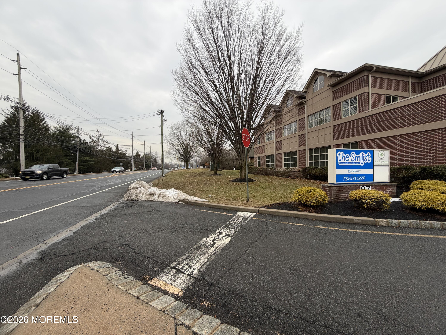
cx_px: 223
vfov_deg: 85.7
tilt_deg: -1.1
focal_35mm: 14
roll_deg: +0.4
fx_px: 180
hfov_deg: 102.1
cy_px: 168
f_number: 2.2
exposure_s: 1/144
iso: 40
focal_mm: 2.22
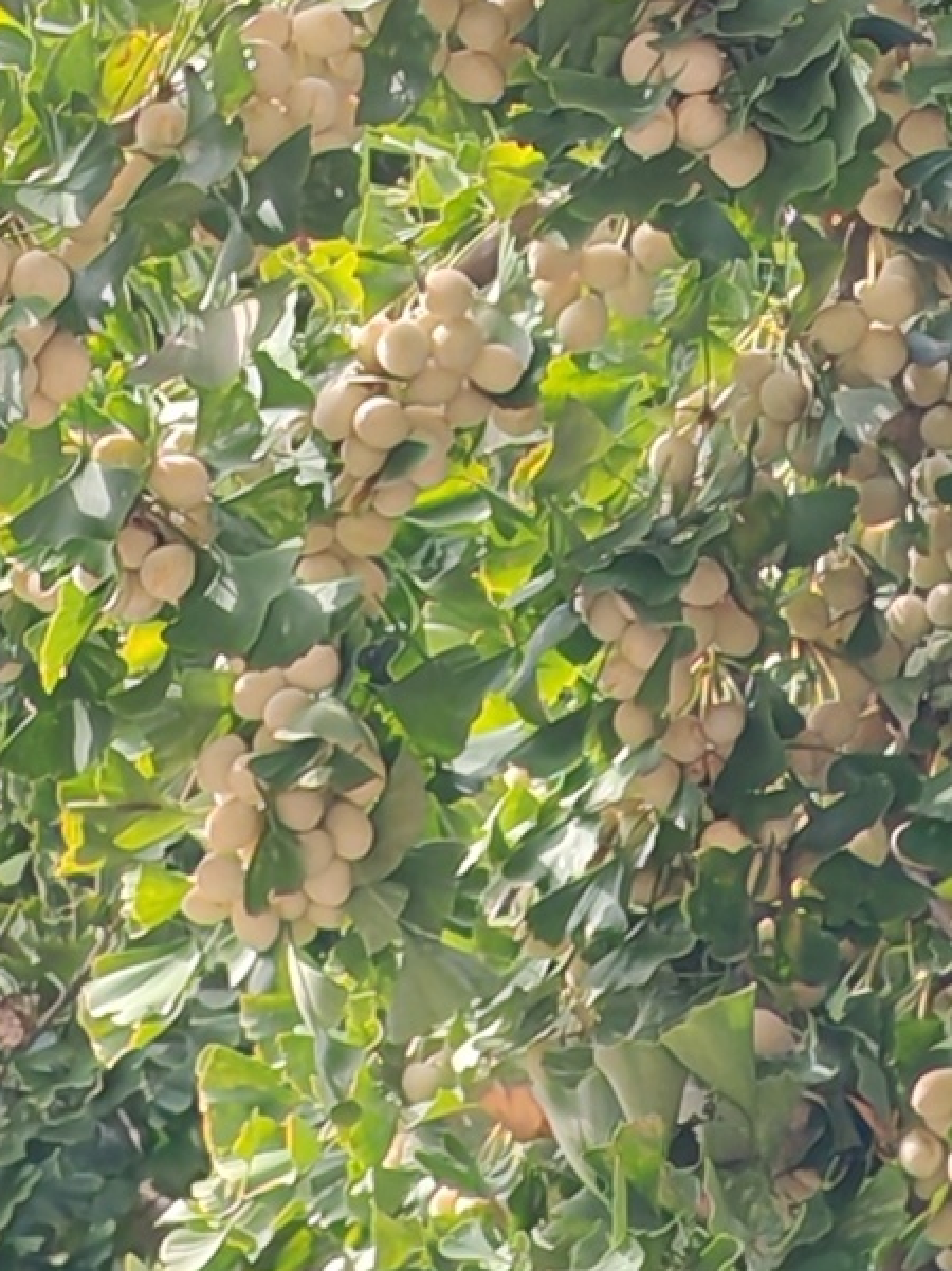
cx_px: 444
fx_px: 6718
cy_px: 439
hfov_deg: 8.1
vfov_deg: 10.8
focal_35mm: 183
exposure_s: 1/580
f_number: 1.95
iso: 50
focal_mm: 5.52
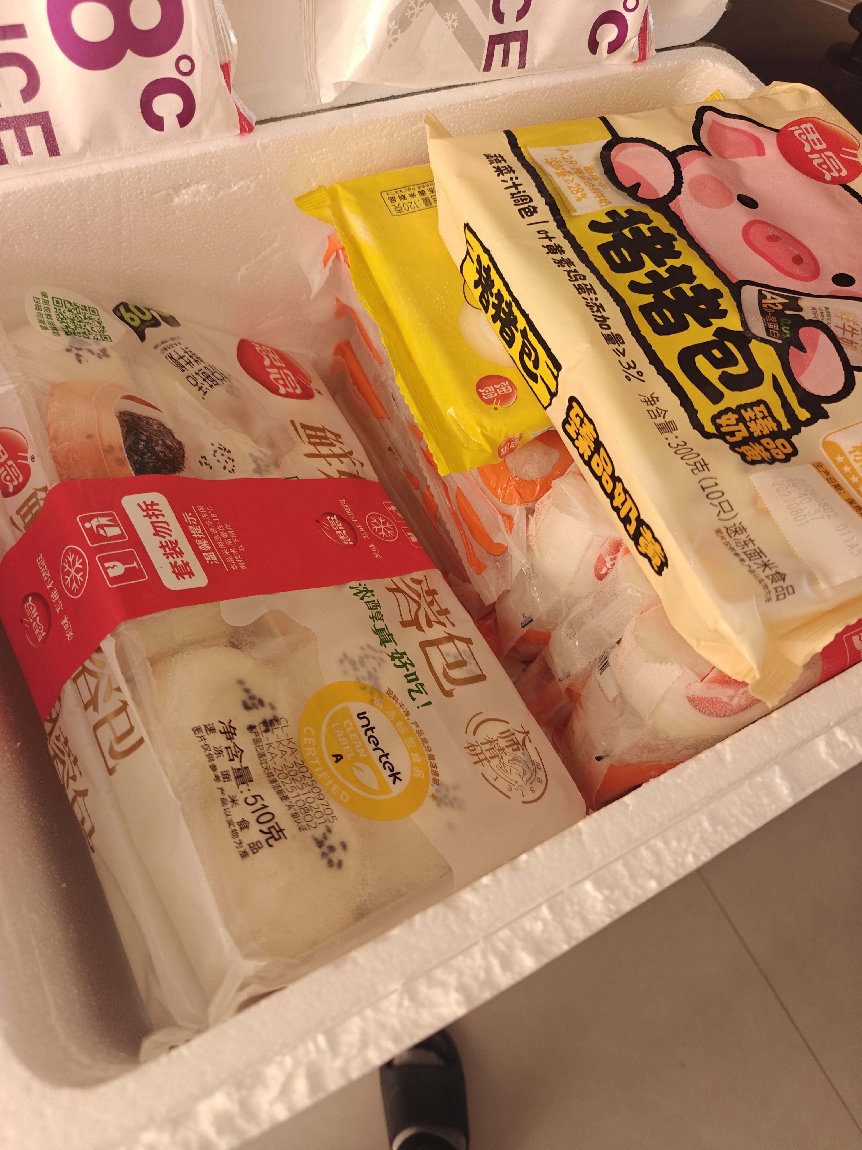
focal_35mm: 23
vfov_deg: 73.9
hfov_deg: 58.9
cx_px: 431
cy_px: 575
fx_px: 764
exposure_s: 1/100
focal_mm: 6.06
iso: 160
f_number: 1.6
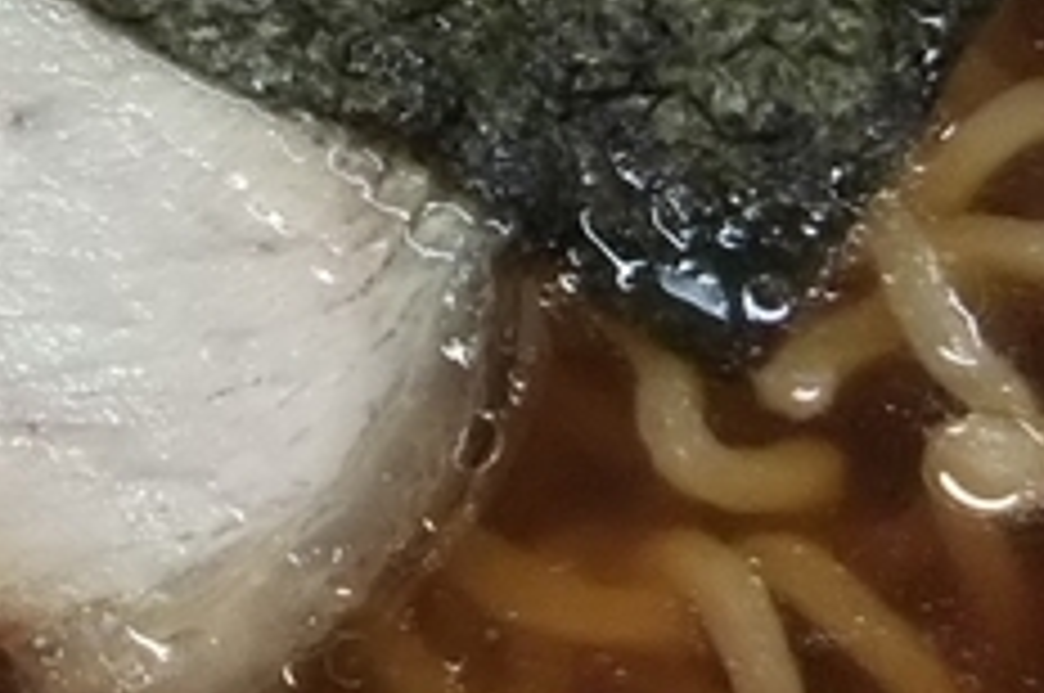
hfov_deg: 14.6
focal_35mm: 138
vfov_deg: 9.7
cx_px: -81
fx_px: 3996
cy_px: -248
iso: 125
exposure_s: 1/30
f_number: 2.2
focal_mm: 4
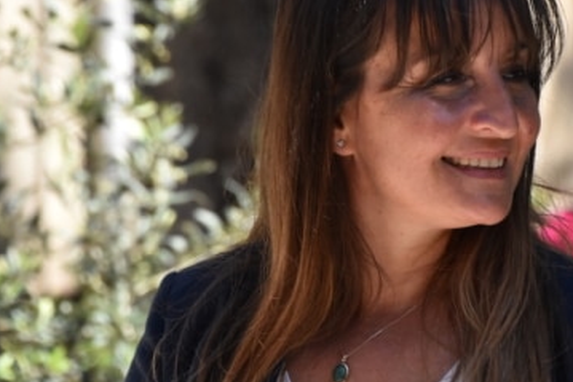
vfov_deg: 3.9
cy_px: 216
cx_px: 420
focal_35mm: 351
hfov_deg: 5.9
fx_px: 5584
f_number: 6.3
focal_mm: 140
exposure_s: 1/2500
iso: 1600
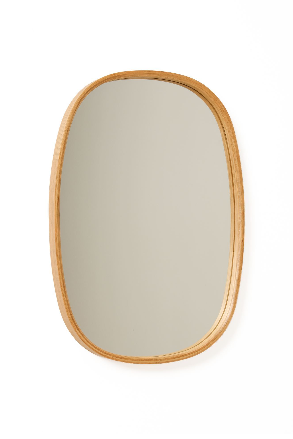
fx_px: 1026
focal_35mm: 84
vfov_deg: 24.2
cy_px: 219
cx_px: 147
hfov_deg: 16.3
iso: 500
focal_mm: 55
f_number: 7.1
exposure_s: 1/125
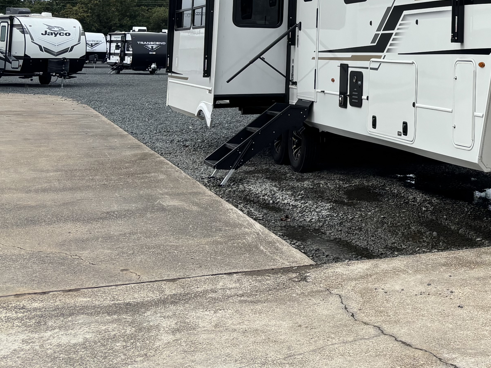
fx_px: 880
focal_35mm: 62
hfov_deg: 28.4
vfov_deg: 22.5
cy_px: -22
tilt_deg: +4.9
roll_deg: -1.0
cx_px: 539
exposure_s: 1/3413
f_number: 1.6
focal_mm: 5.96
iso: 50
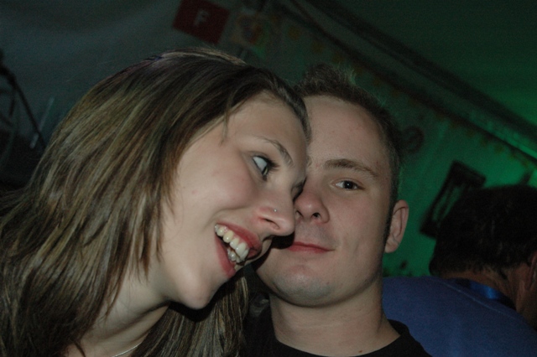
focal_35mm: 51
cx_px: 268
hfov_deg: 38.9
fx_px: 760
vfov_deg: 26.5
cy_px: 178
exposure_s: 1/60
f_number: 4.5
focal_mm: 34
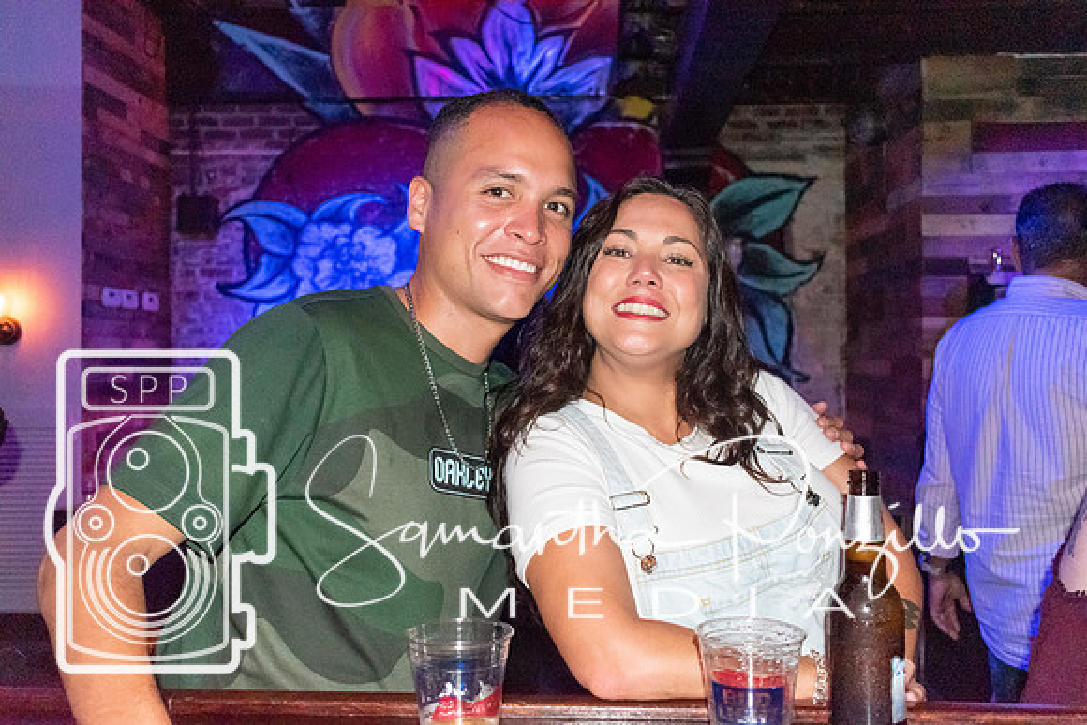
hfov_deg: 56.9
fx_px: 1002
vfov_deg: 39.8
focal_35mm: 33
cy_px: 362
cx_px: 544
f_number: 3.8
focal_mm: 22
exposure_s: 1/60
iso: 6400
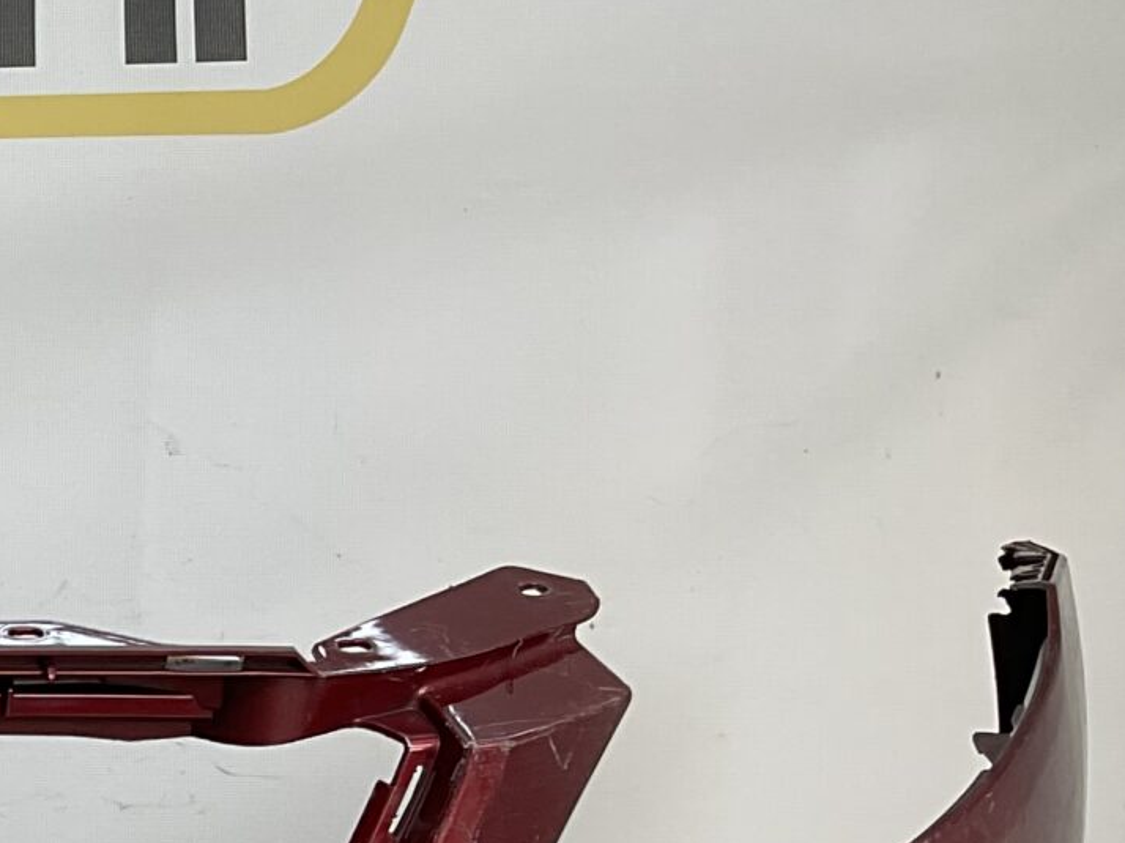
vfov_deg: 13.9
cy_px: 927
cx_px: -772
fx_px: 3379
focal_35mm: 104
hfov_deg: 16.4
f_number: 1.8
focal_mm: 3
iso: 16
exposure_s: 1/242
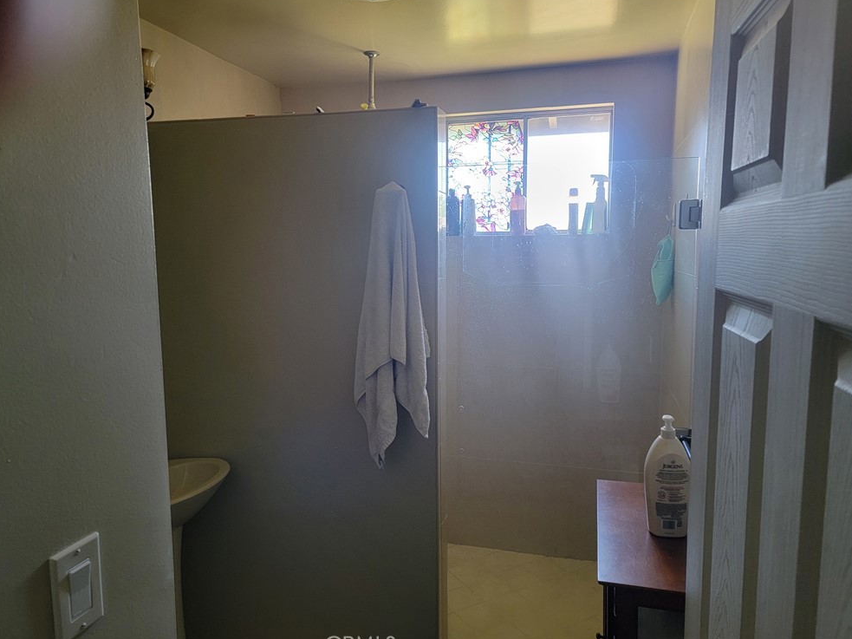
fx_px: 615
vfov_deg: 54.9
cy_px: 323
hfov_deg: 69.4
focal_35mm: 25
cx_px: 421
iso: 200
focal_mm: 6.7
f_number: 1.8
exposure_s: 1/60
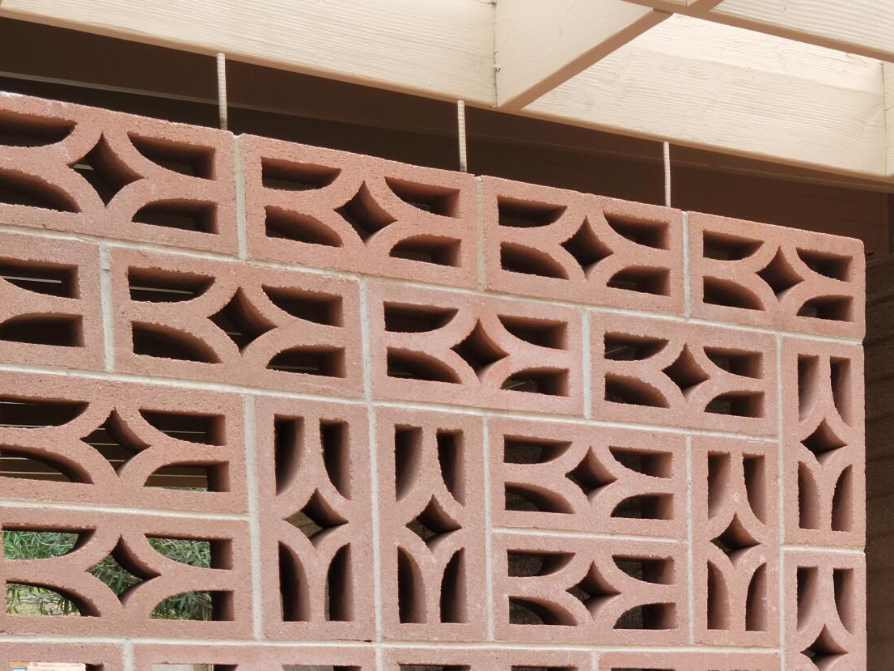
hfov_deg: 24.5
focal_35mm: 76
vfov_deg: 18.2
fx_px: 1963
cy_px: 840
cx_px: 892
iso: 25
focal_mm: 5.9
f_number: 2
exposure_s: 1/60
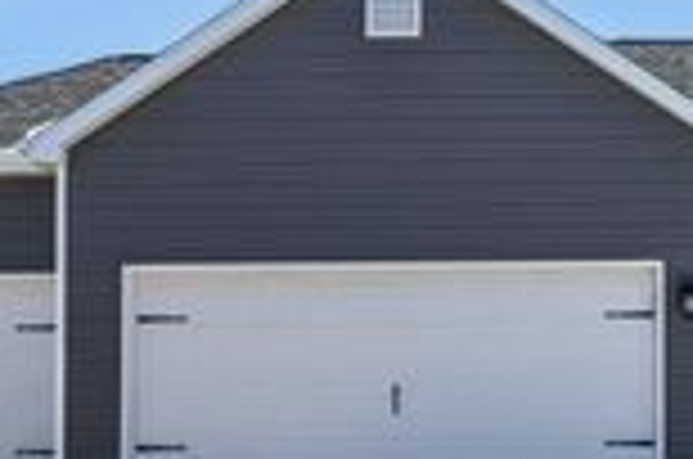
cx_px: 680
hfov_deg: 21.7
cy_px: 146
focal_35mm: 91
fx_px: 1748
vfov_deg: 14.9
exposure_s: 1/640
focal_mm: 28
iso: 100
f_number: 8
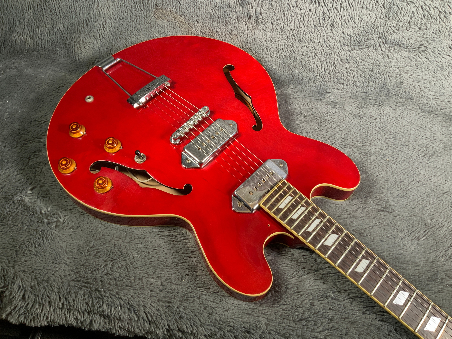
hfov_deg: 61.7
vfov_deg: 48.2
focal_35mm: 29
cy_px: 170
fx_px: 379
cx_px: 226
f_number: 1.8
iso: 64
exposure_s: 1/52
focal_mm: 3
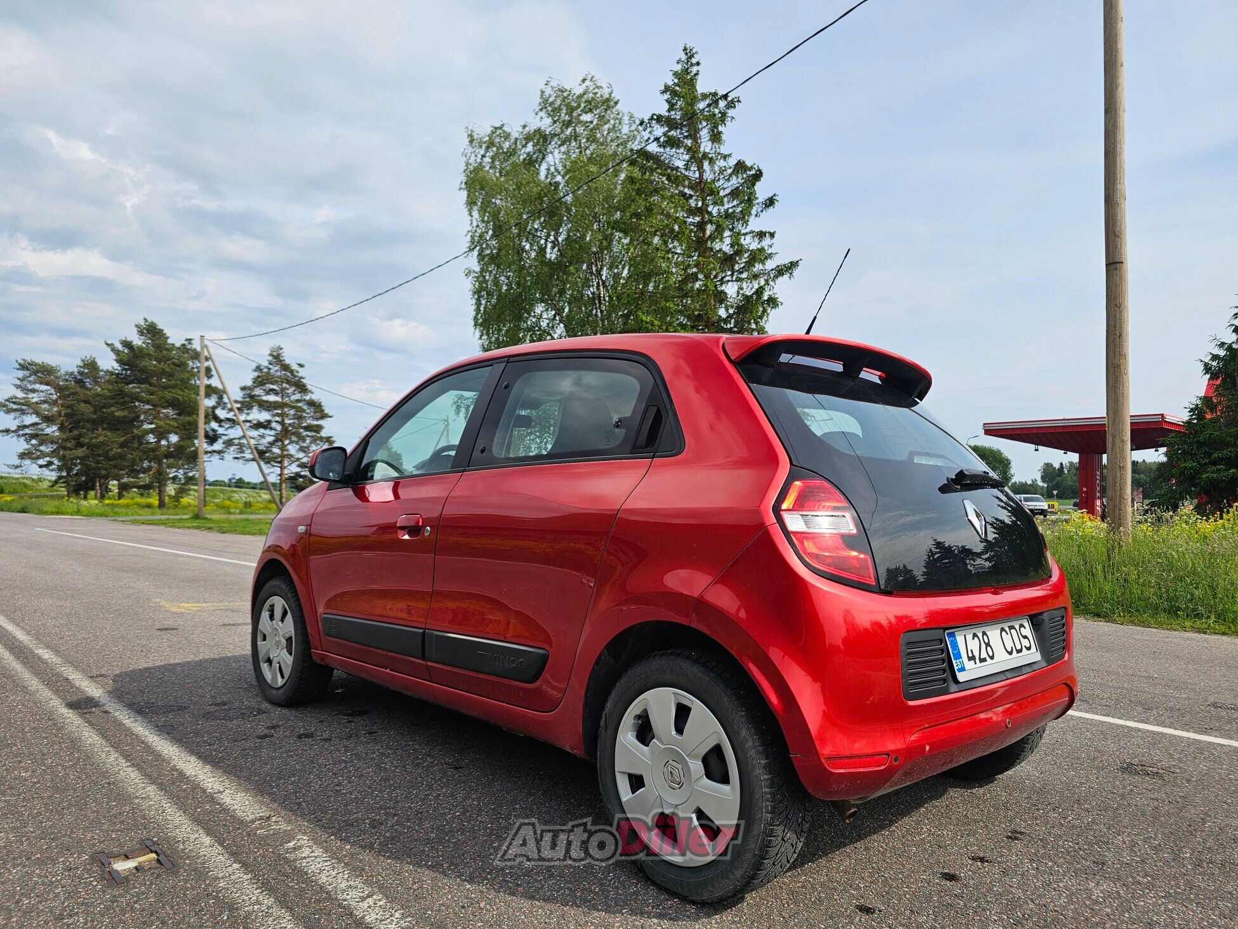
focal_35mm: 23
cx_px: 619
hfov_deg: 73.9
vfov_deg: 58.9
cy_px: 464
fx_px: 823
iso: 10
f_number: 1.7
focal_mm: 6.3
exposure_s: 1/628
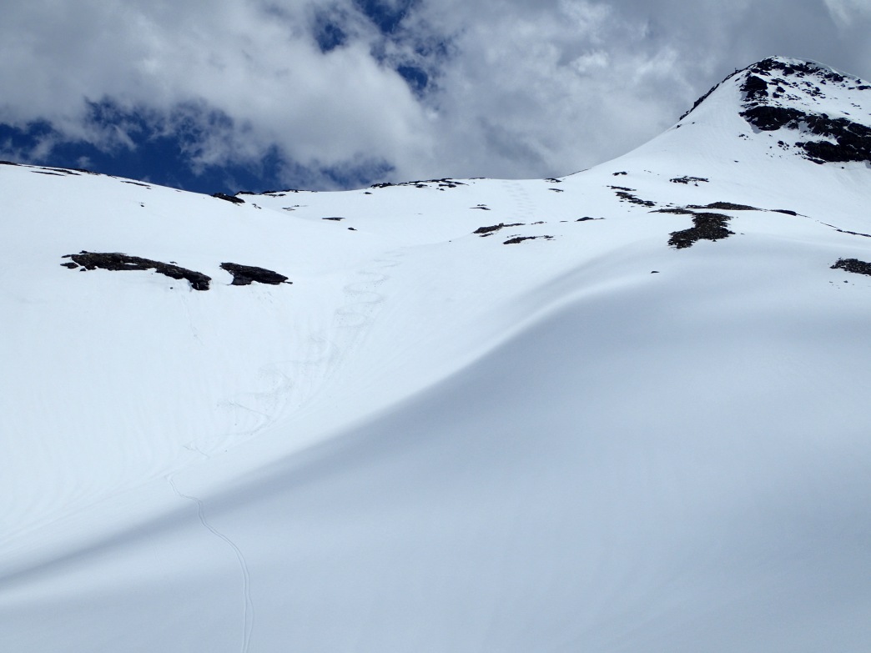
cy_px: 326
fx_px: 1334
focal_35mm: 53
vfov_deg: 27.5
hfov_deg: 36.2
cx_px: 436
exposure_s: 1/320
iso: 100
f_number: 13
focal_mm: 9.61
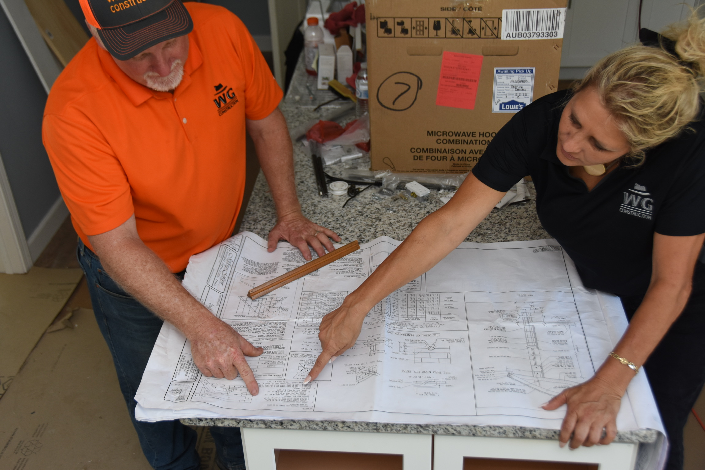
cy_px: 235
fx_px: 822
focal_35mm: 42
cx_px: 352
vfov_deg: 31.9
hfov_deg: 46.4
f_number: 4.5
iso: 500
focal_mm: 28
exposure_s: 1/125
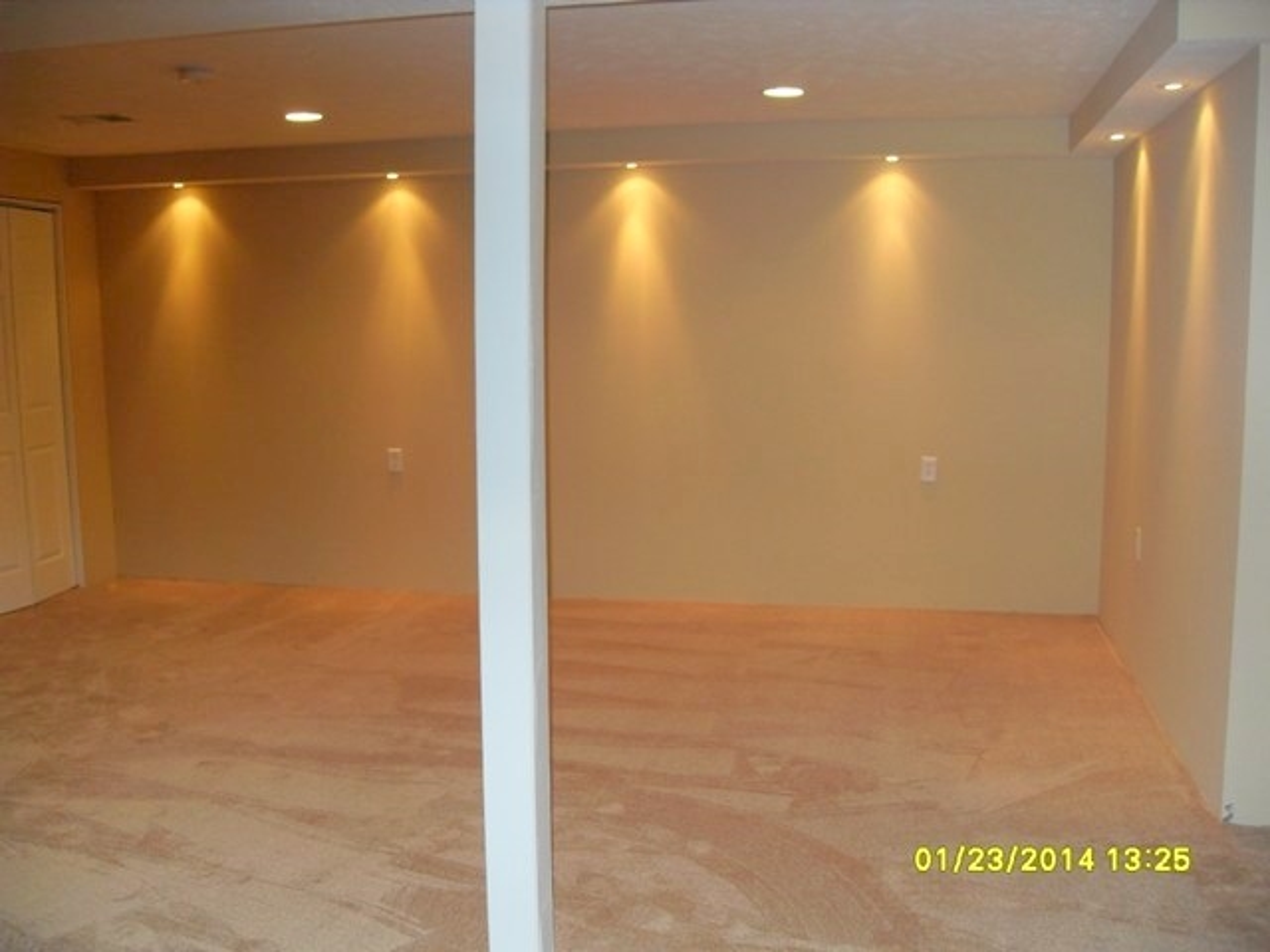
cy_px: 476
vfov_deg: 41.8
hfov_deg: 54.0
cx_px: 635
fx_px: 1247
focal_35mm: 34
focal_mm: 6.3
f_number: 2.8
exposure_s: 1/45
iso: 120
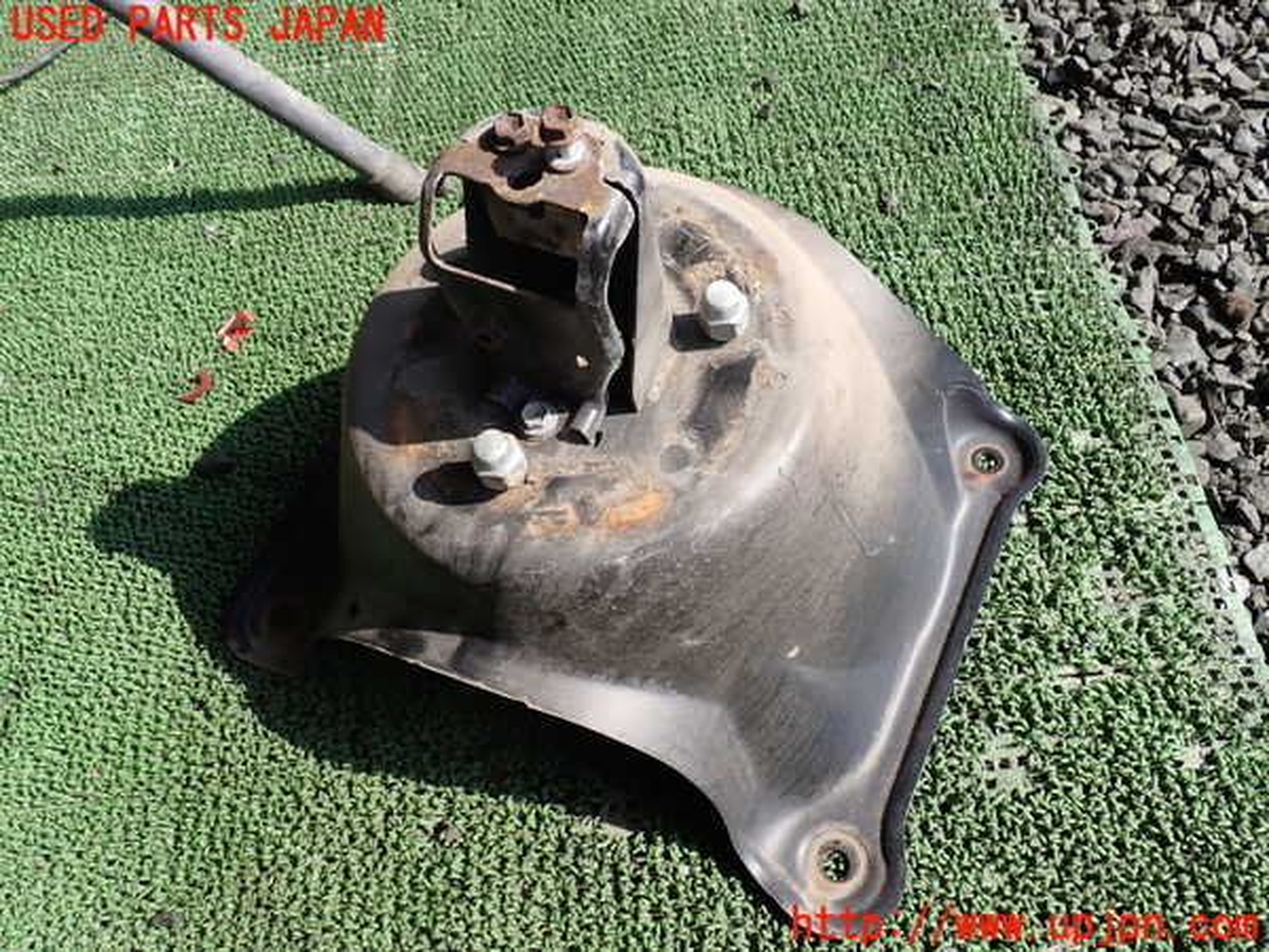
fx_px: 1100
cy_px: 476
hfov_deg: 60.0
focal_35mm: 30
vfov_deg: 46.8
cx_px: 634
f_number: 3.2
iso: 100
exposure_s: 1/400
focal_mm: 5.4
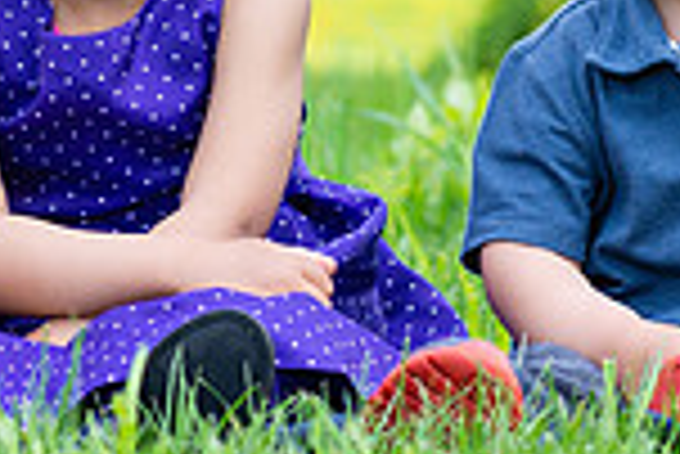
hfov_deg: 5.9
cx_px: 104
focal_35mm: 347
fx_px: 6561
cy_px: -148
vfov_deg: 4.0
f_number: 5
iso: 100
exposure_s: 1/200
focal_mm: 85
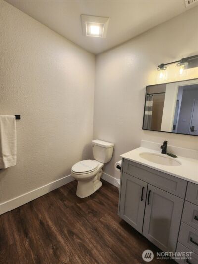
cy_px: 132
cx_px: 99
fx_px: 99
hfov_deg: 89.9
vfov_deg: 106.2
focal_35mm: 13
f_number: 2.2
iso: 125
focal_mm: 2.2
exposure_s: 1/60.2
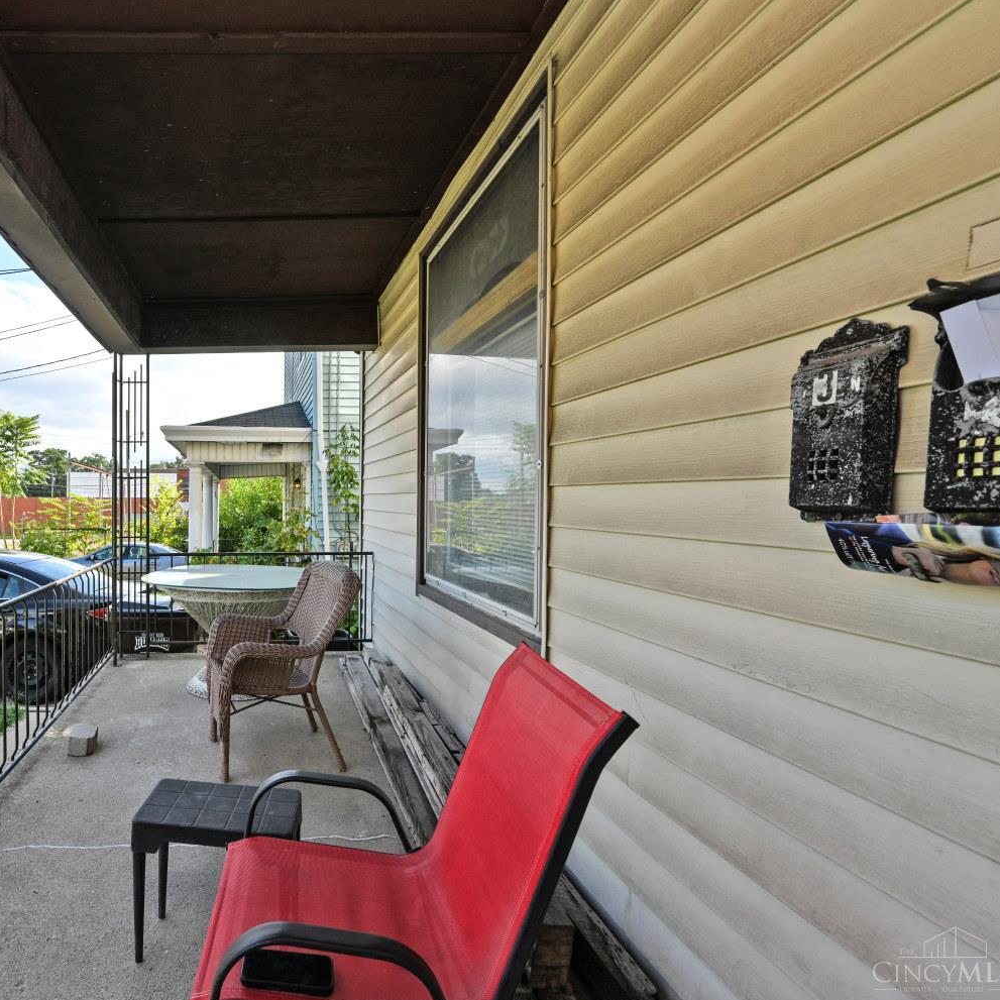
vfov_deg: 80.7
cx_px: 270
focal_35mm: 18
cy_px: 503
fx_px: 588
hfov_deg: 75.8
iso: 100
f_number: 7.1
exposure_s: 1/160
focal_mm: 14
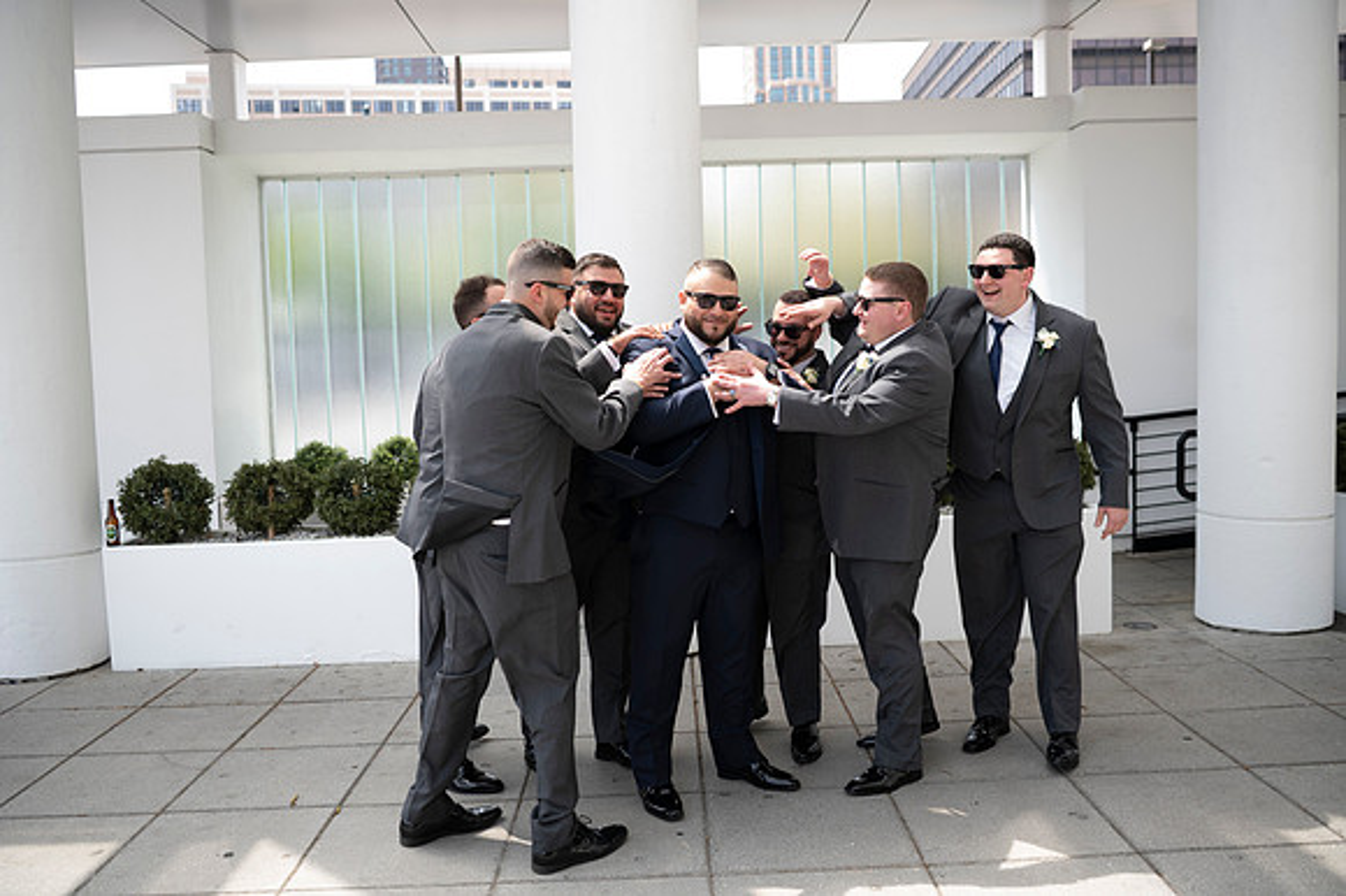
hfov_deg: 58.7
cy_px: 448
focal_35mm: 32
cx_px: 673
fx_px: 1196
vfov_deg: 41.1
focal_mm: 32
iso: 50
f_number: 2.8
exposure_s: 1/250
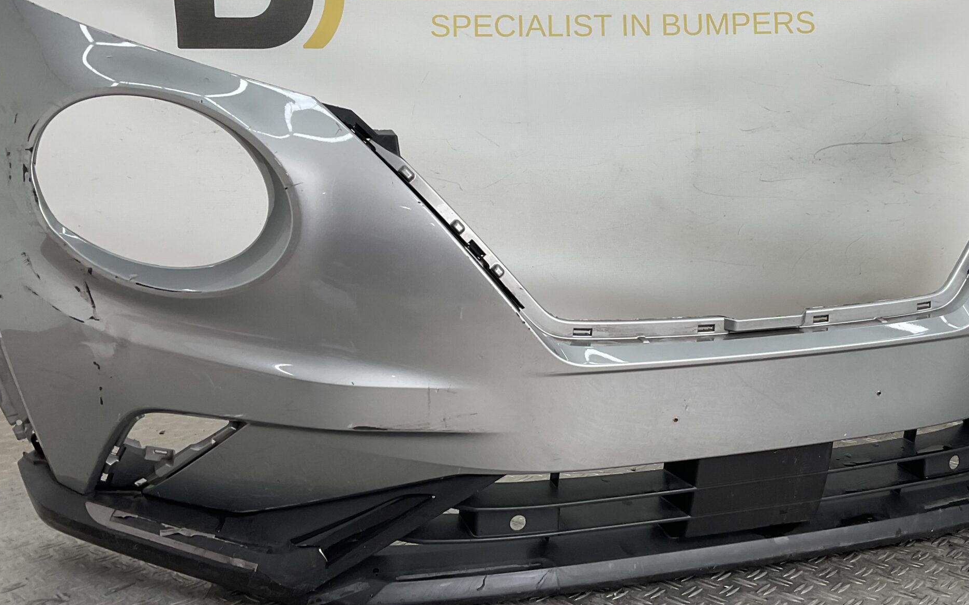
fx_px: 1109
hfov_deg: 47.1
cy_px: 224
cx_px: 547
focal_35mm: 42
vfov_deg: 30.4
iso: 16
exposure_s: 1/186
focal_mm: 3
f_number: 1.8
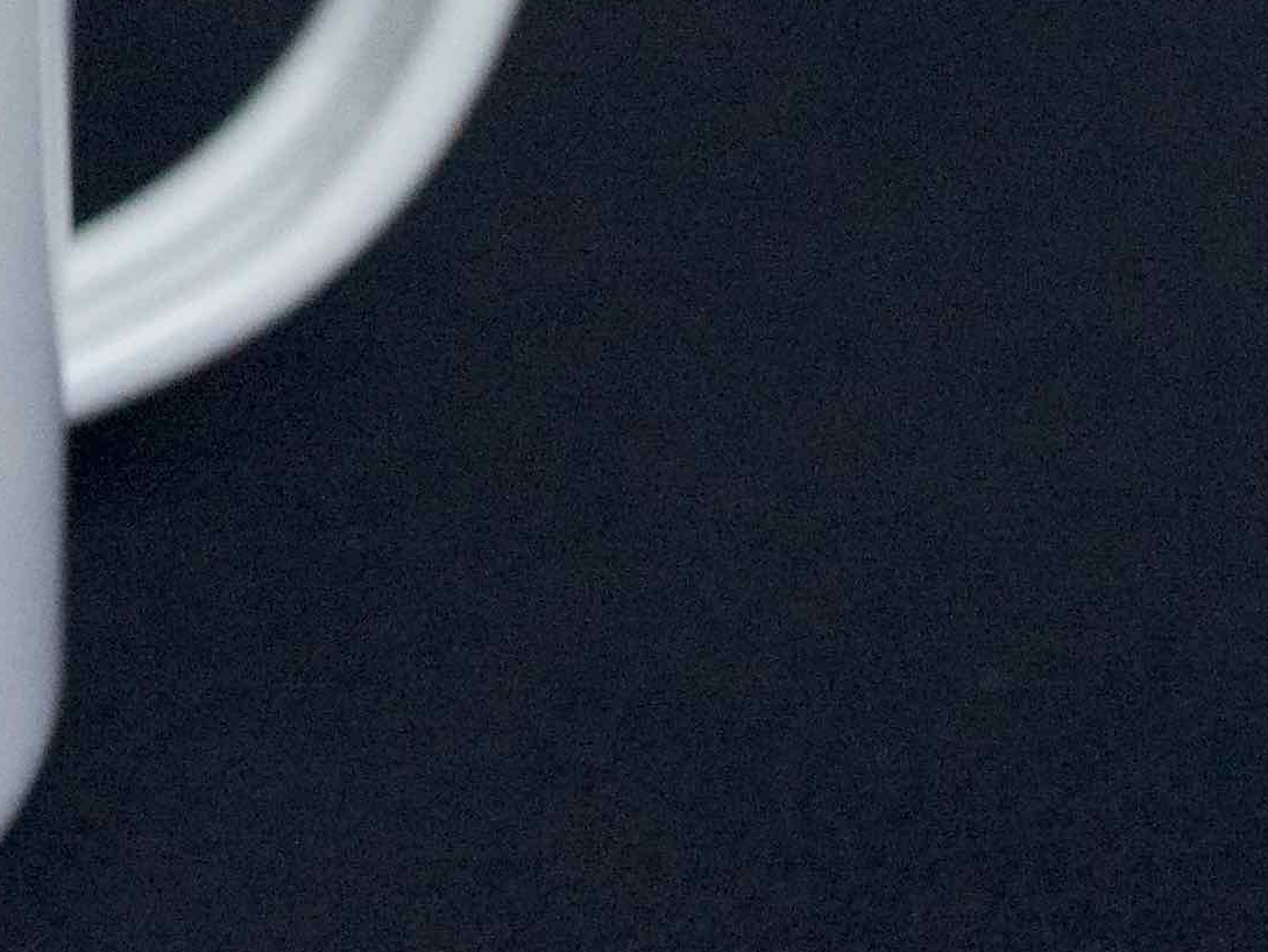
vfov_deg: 7.6
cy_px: -1156
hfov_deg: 9.7
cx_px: -1522
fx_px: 6814
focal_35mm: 186
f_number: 5
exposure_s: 1/125
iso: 2500
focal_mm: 35
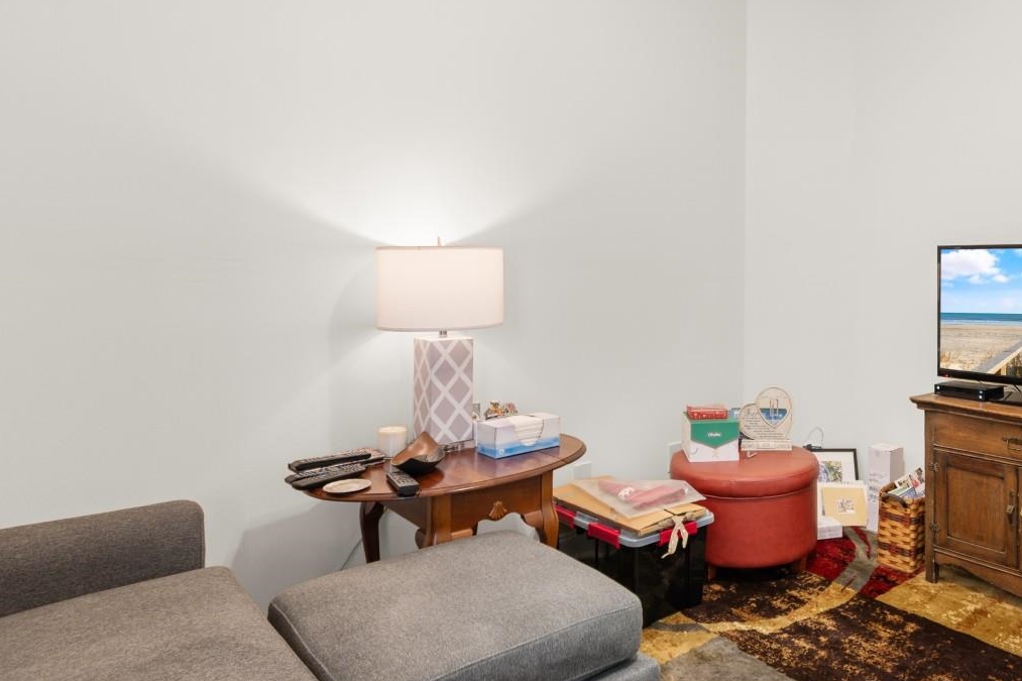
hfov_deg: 70.4
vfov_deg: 52.7
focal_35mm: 24
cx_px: 722
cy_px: 266
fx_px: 681
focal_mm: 10
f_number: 4.5
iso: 100
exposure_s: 1/3
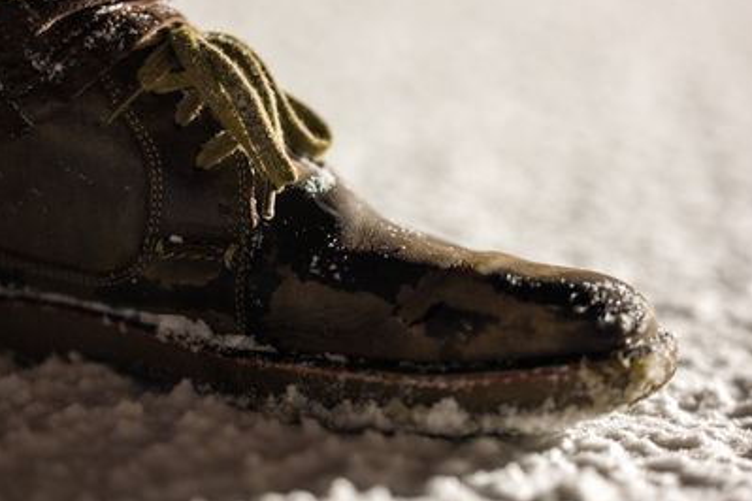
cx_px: 384
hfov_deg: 18.8
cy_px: 282
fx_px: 2277
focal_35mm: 109
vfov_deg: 12.6
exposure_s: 1/50
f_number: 1.8
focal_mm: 85
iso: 800
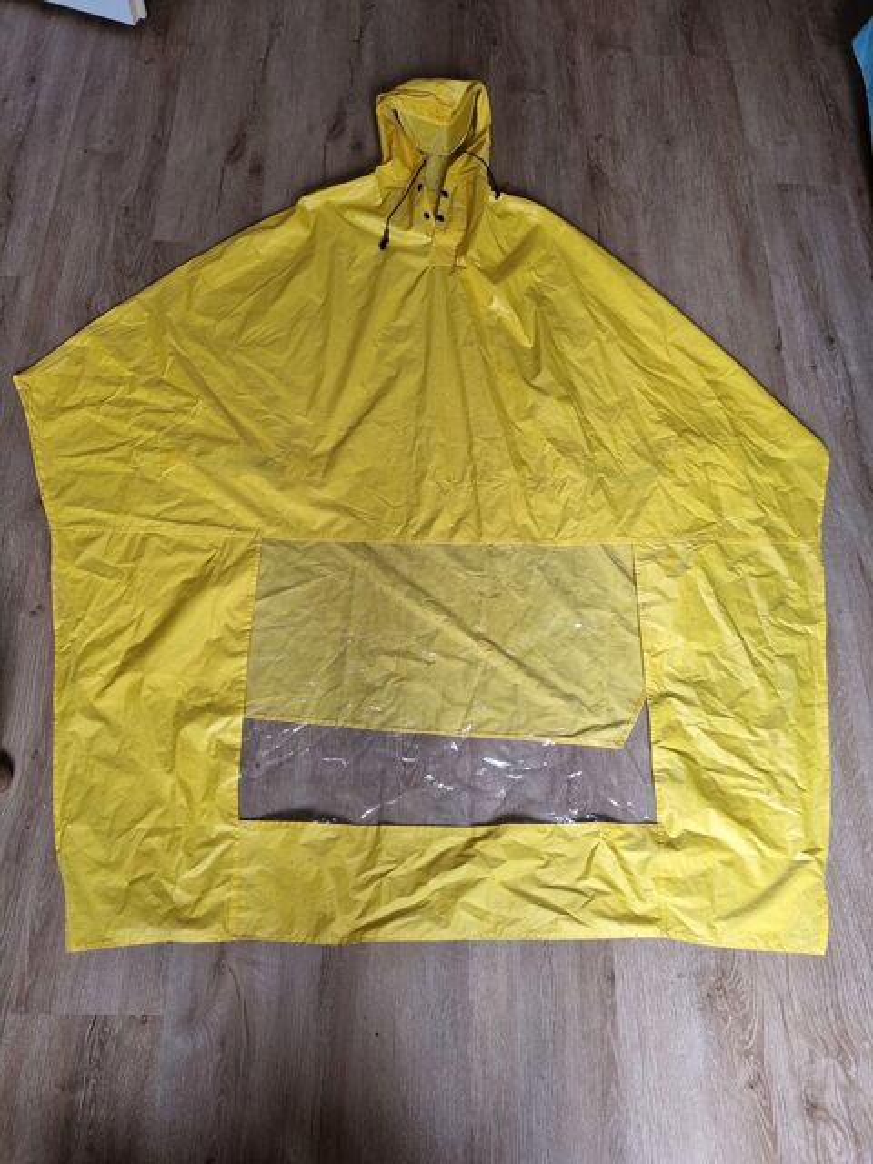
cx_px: 436
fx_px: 874
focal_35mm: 26
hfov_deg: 53.1
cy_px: 582
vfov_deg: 67.3
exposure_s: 1/100
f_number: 1.8
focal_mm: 5.4
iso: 80
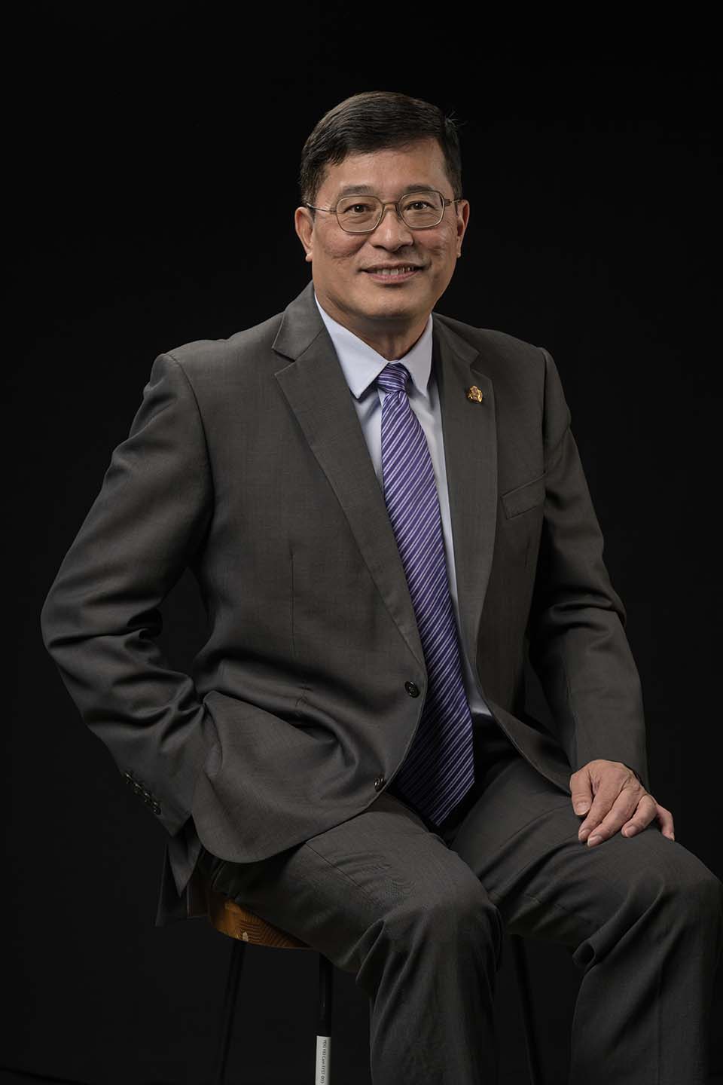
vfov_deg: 23.9
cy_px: 542
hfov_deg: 16.1
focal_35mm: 85
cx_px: 362
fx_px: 2560
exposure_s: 1/200
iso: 250
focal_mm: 85
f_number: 8
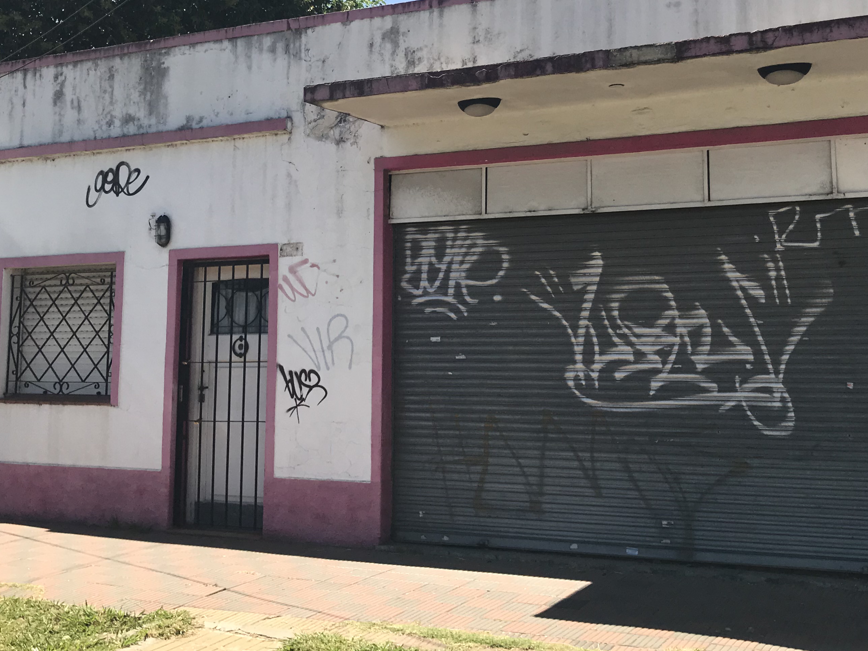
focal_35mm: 44
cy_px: 208
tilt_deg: +8.4
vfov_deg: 32.6
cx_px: 454
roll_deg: +0.4
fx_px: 1103
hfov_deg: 42.9
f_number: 1.8
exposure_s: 1/3195
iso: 20
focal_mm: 3.99
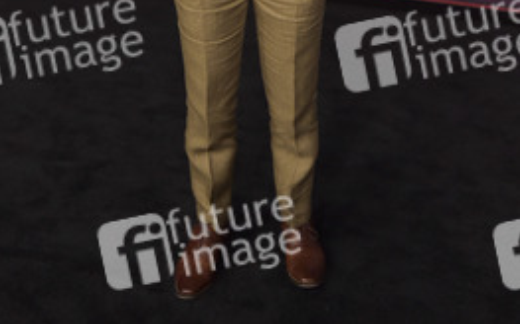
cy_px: -53
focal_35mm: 59
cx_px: 258
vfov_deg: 20.7
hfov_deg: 34.6
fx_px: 836
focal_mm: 38
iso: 2000
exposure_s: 1/250
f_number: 6.3
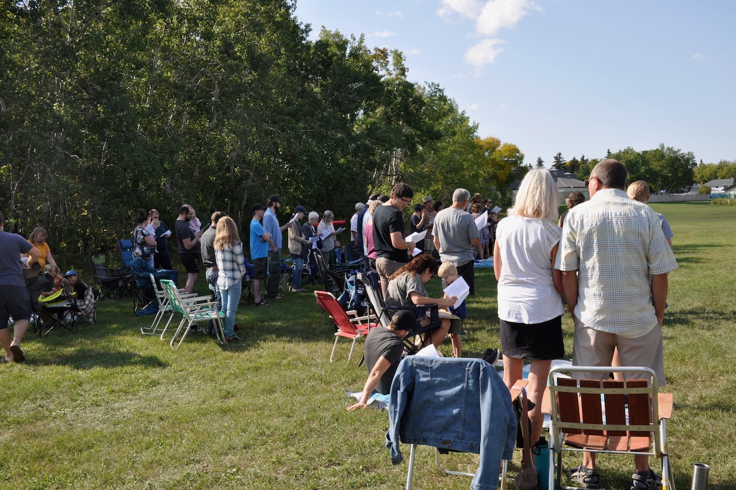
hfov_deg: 49.6
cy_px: 245
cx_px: 368
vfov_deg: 34.1
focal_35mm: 39
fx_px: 797
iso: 200
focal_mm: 26
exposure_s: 1/250
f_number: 7.1
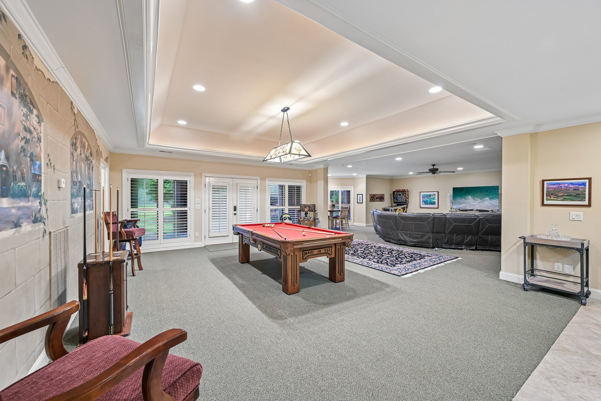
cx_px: 300
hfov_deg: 104.3
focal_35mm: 14
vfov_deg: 81.2
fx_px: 234
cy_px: 200
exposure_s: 1/3.33
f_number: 8
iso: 400
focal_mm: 14
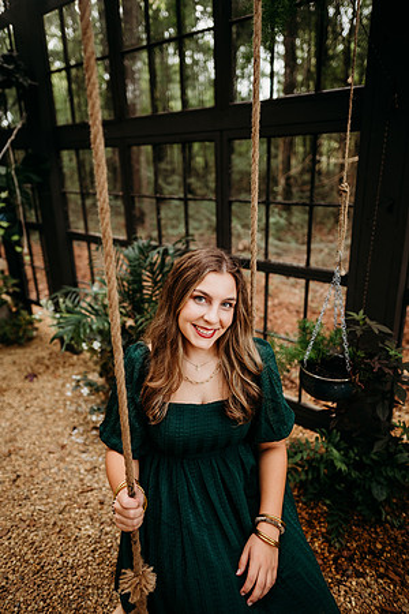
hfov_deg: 53.1
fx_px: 409
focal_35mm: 24
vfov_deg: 73.7
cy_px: 307
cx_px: 204
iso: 400
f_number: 2.2
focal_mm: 24
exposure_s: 1/320
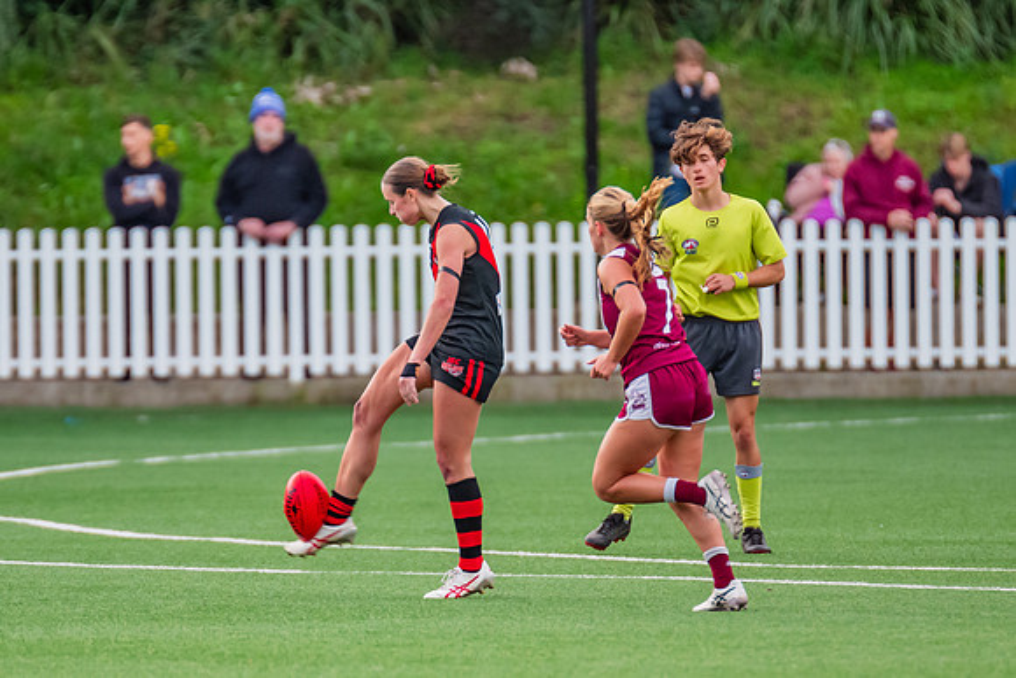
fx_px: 23148
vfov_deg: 1.7
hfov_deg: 2.5
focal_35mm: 820
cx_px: 414
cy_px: 365
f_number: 4
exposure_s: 1/800
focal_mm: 420
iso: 1100
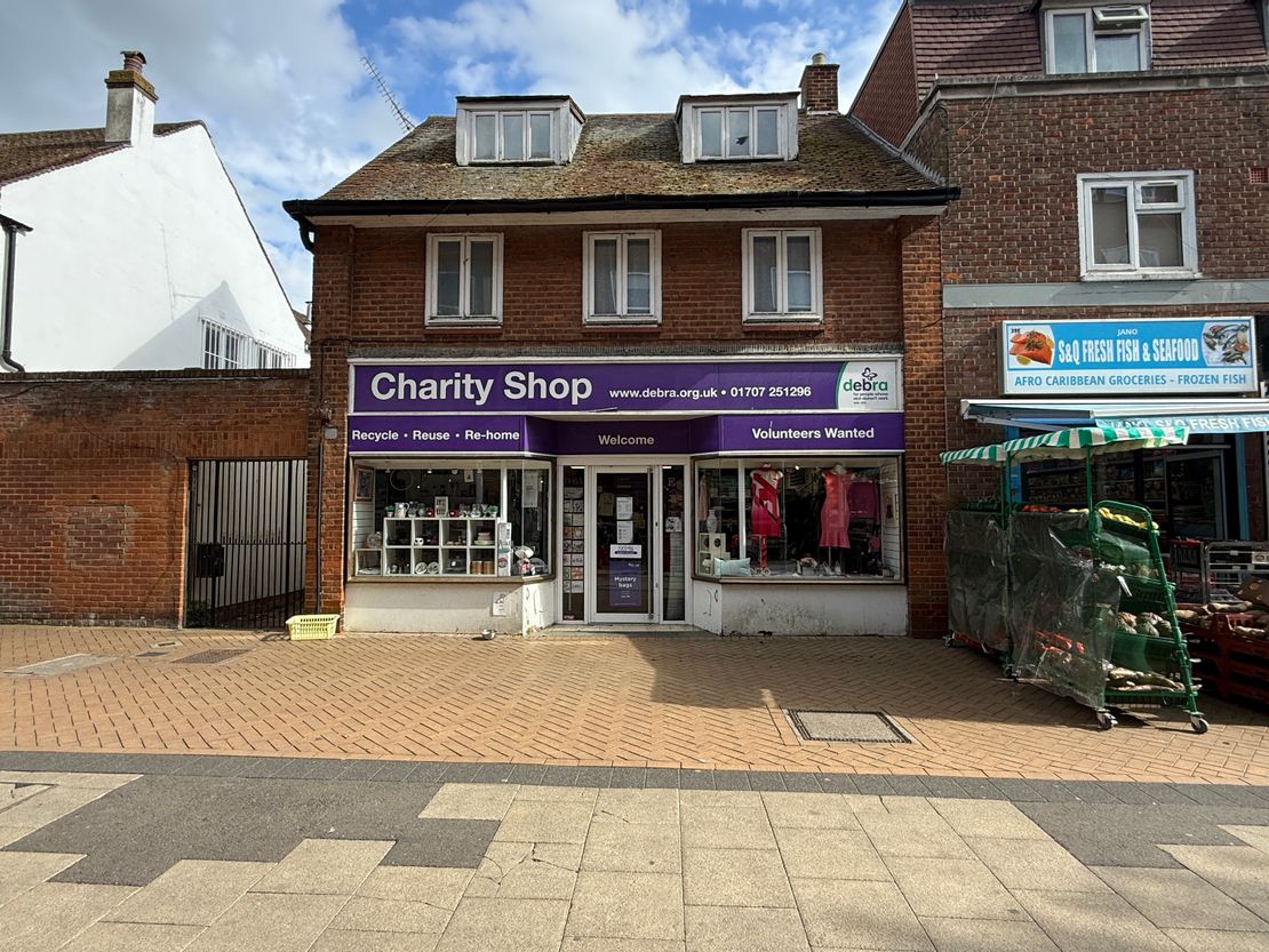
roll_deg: +0.5
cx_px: 634
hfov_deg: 102.1
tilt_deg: +3.5
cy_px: 476
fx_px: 513
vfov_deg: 85.7
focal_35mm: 14
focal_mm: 2.22
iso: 50
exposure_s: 1/405
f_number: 2.2
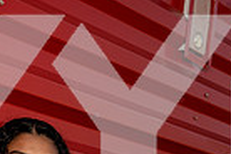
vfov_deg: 8.4
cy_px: 307
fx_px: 995
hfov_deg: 13.1
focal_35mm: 155
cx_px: 204
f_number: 10
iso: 125
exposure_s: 1/250
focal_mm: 37
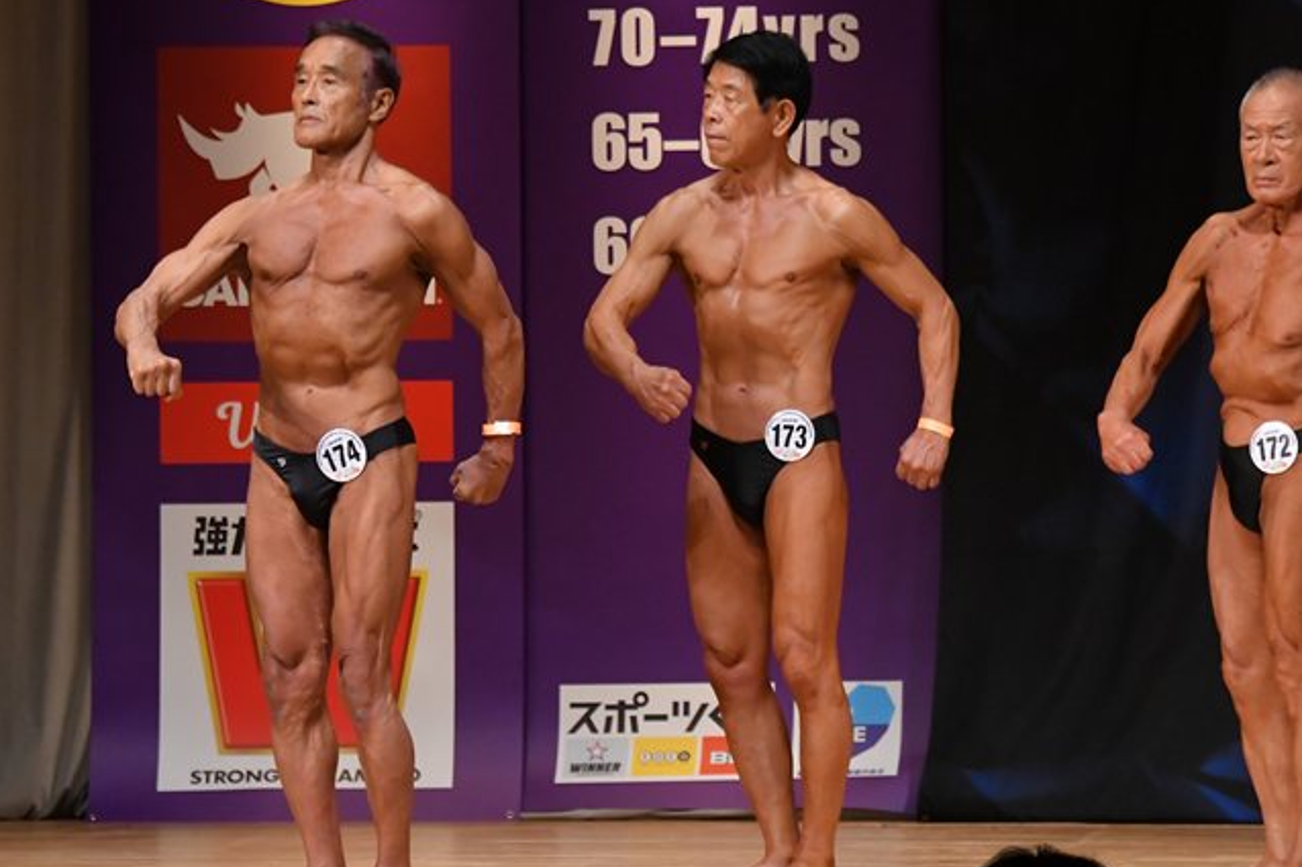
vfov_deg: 4.2
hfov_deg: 6.3
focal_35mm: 328
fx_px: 11859
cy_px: 486
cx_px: 619
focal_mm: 180
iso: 3600
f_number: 5.6
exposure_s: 1/400
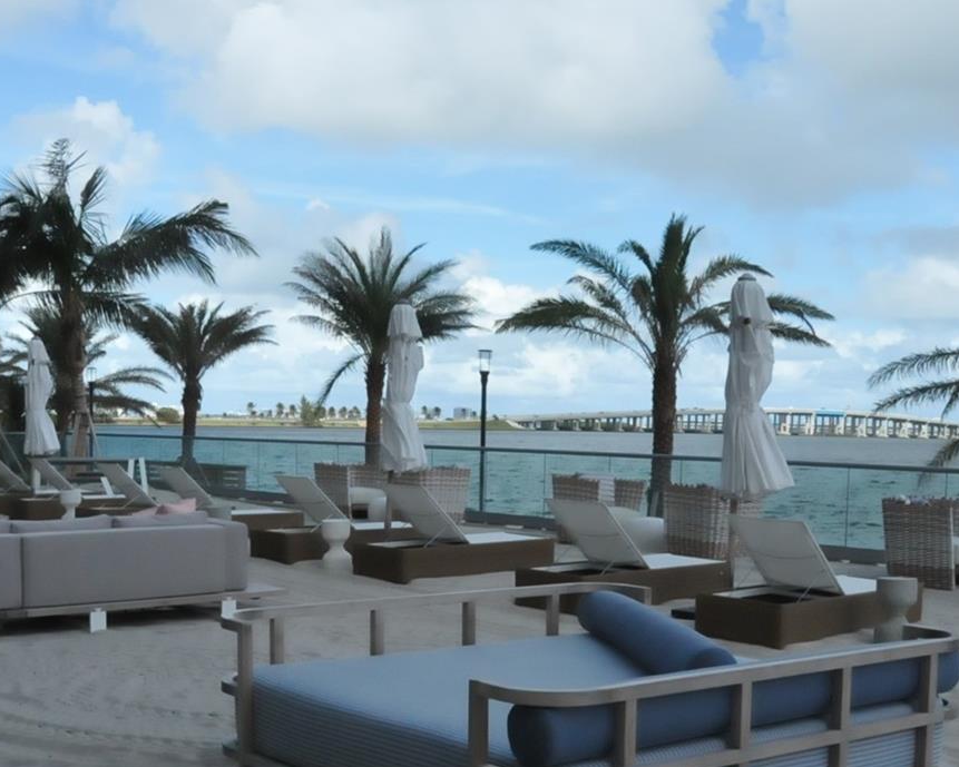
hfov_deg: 39.5
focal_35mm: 47
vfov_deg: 31.7
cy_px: 537
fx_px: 1334
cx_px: 437
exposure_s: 1/1250
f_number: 18
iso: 2500
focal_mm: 18
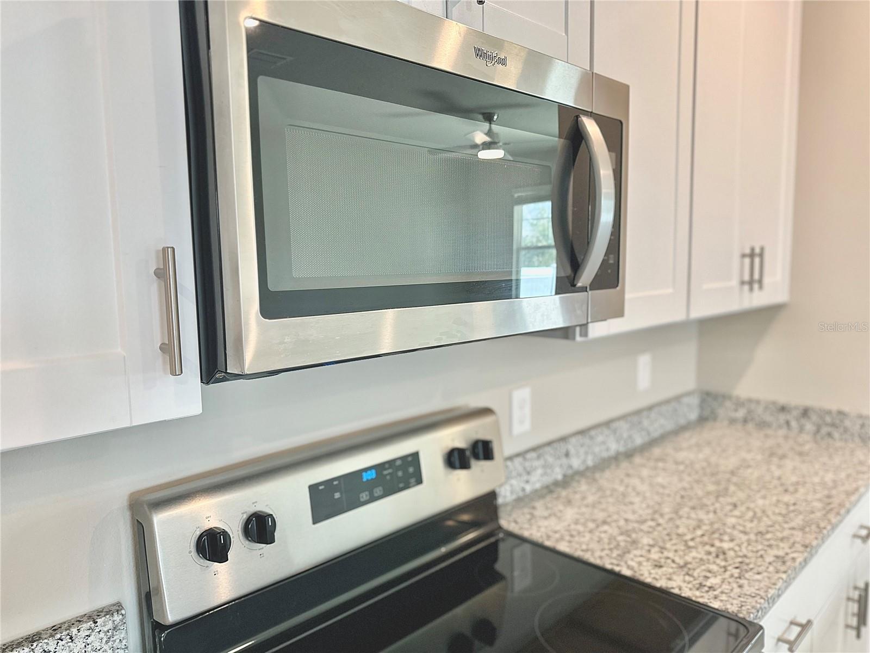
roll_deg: +0.5
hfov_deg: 71.6
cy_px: 326
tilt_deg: -5.6
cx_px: 435
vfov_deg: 56.8
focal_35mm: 24
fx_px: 603
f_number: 1.78
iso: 200
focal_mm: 6.86
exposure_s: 1/120
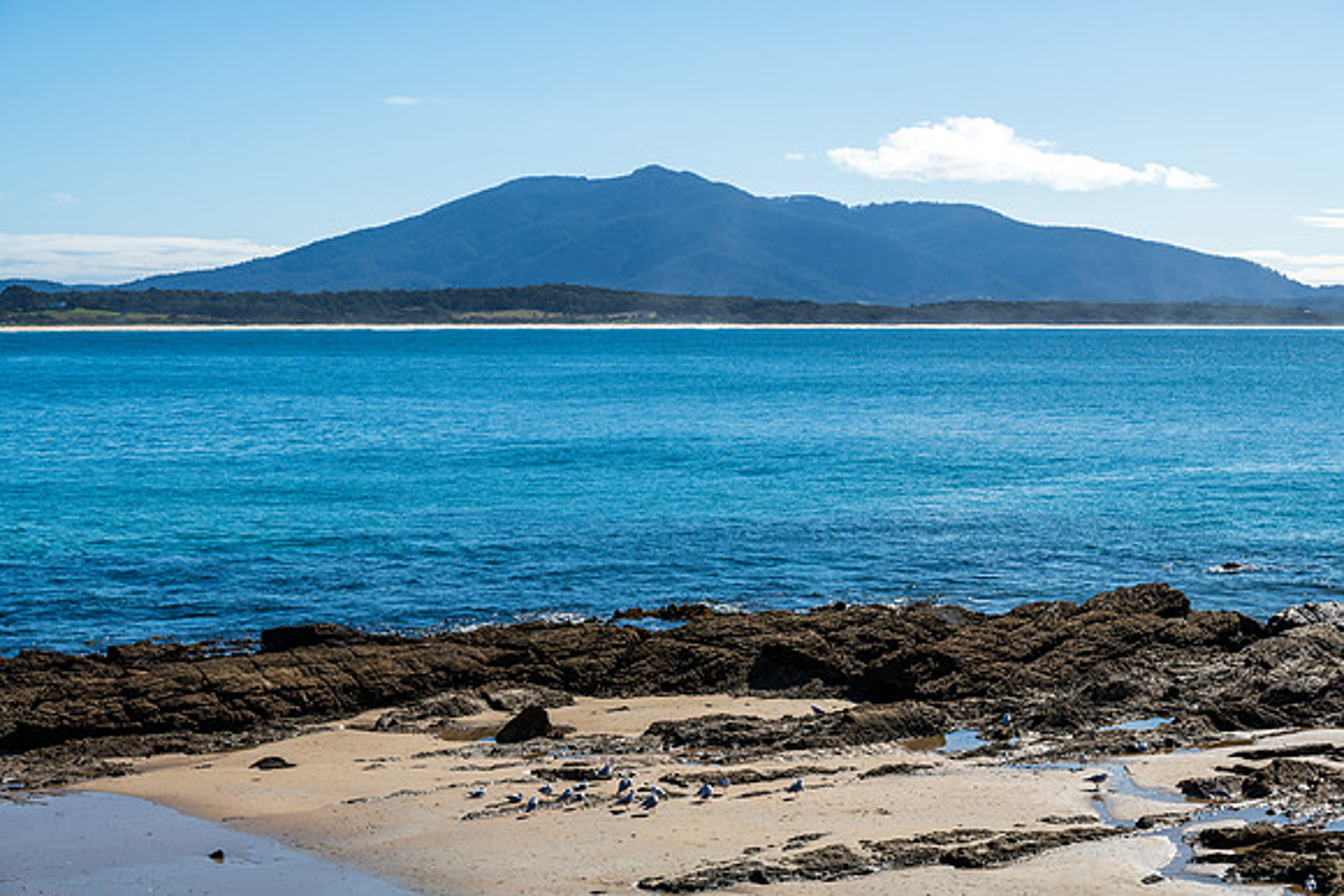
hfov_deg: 28.7
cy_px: 448
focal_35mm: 70
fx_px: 2623
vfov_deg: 19.4
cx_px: 672
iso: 100
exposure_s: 1/400
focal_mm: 70
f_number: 9
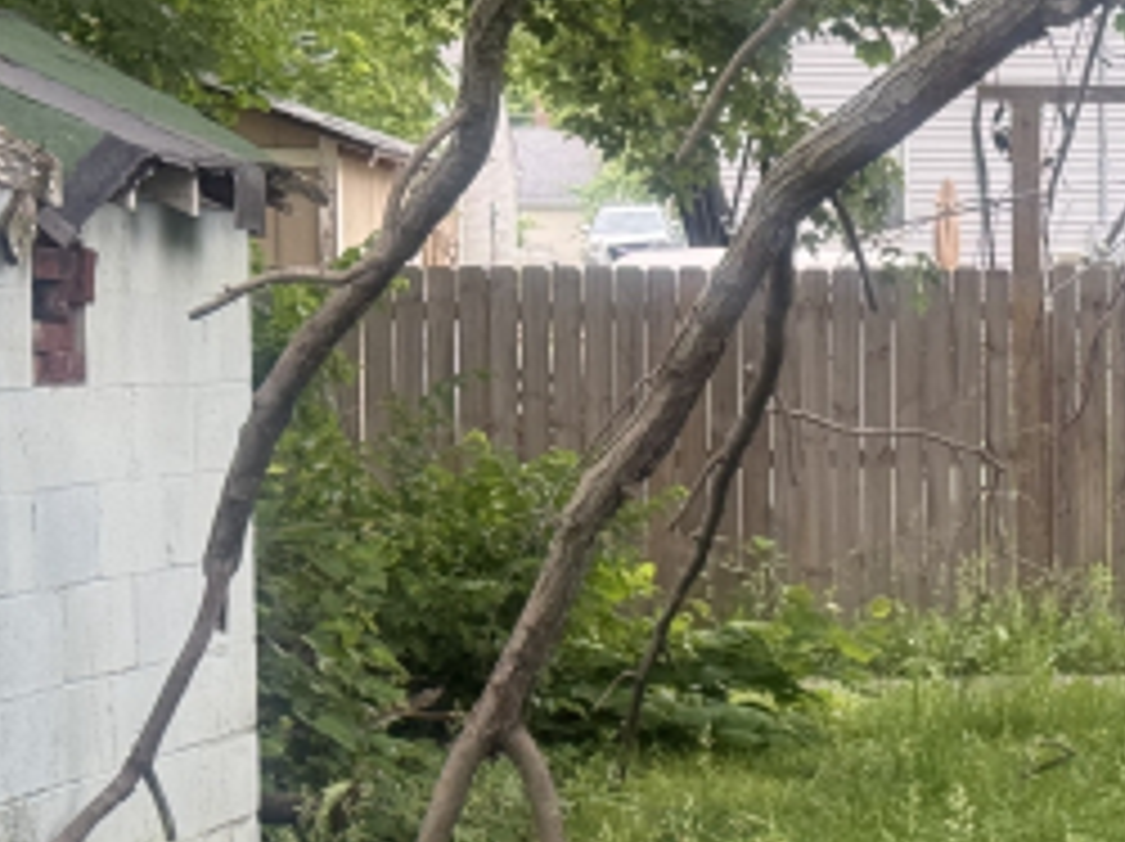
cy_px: 572
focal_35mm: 128
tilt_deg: -4.1
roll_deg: +0.9
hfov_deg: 14.7
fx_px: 4156
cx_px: 1465
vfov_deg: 11.5
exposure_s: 1/452
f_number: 1.78
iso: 100
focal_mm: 6.76
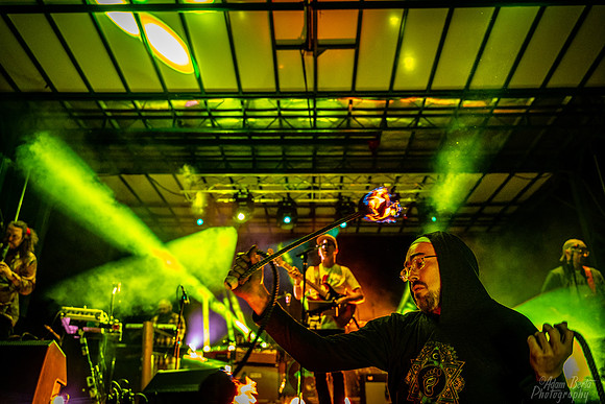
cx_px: 302
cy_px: 202
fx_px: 471
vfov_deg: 46.4
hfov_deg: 65.5
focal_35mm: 28
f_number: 3.5
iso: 3200
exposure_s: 1/400
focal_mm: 28
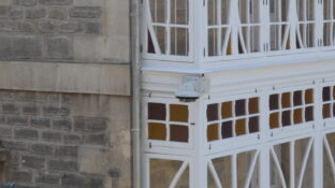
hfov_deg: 14.8
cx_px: 513
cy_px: 63
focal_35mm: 134
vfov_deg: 9.0
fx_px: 1189
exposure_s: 1/200
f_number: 7.1
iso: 200
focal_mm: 26
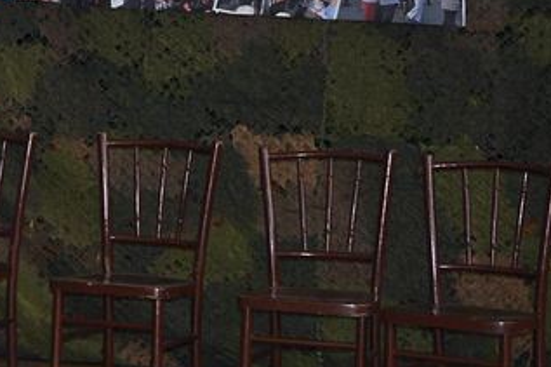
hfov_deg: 11.3
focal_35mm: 177
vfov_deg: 7.7
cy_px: 69
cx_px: -176
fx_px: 2708
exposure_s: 1/60
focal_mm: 44
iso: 200
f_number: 4.2
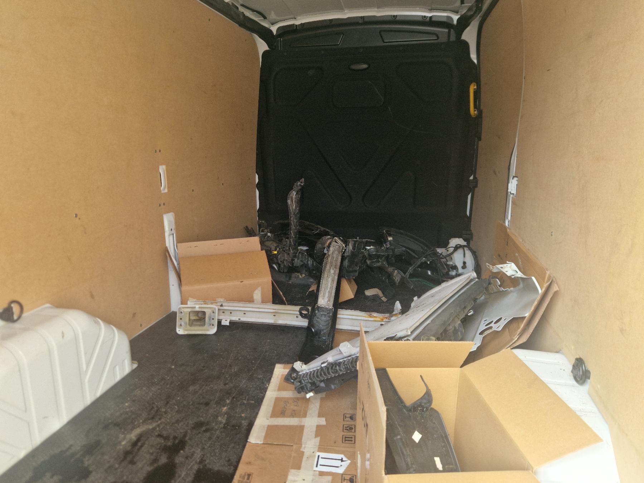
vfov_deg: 58.9
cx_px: 322
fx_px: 428
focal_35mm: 23
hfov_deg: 73.9
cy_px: 242
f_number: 1.8
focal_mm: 5.4
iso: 50
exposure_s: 1/50
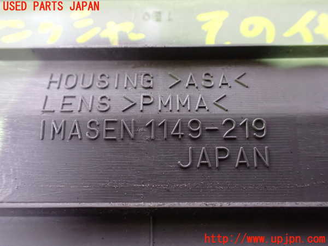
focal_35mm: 30
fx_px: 284
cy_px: 123
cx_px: 164
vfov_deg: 46.8
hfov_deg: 60.0
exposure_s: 1/30
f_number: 2.3
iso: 1250
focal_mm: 5.4
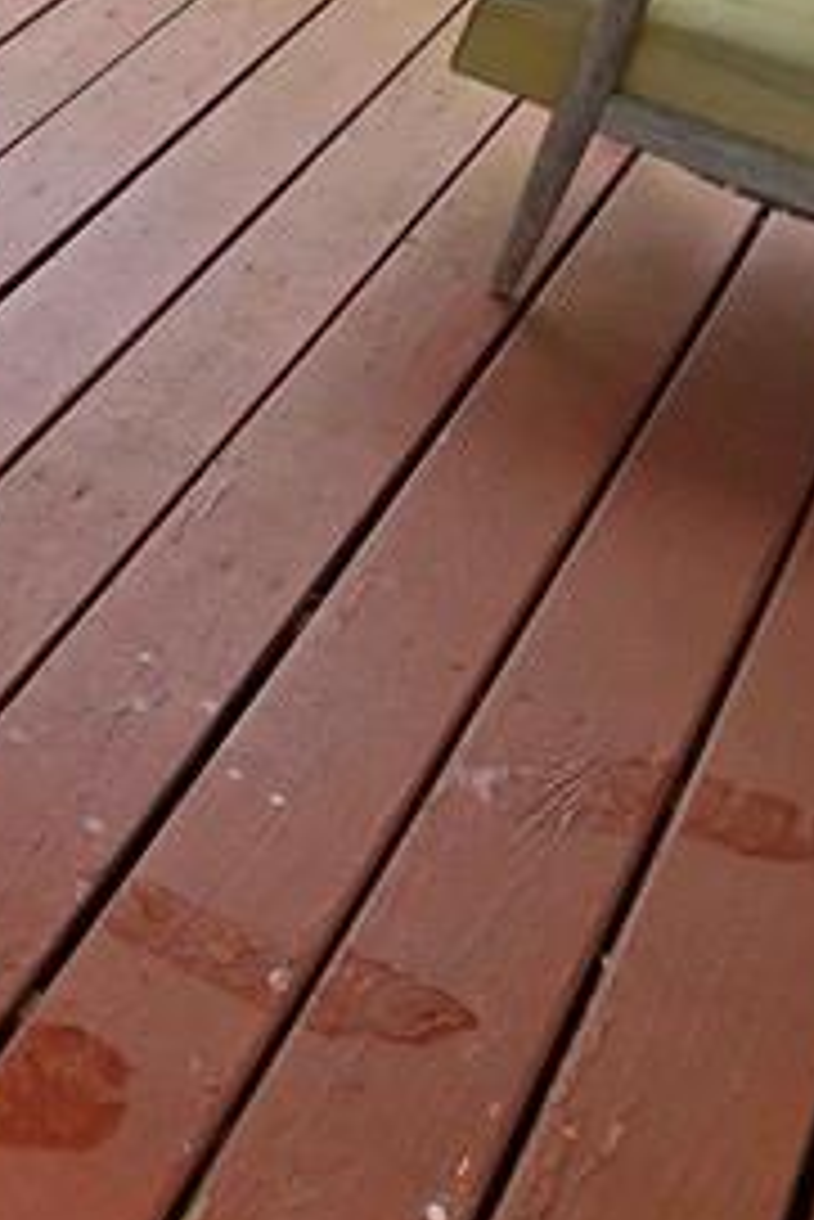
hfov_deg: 16.3
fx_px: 1727
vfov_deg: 36.2
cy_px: 95
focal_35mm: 51
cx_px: -1003
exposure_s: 1/359
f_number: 2.2
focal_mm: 2.2
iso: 80
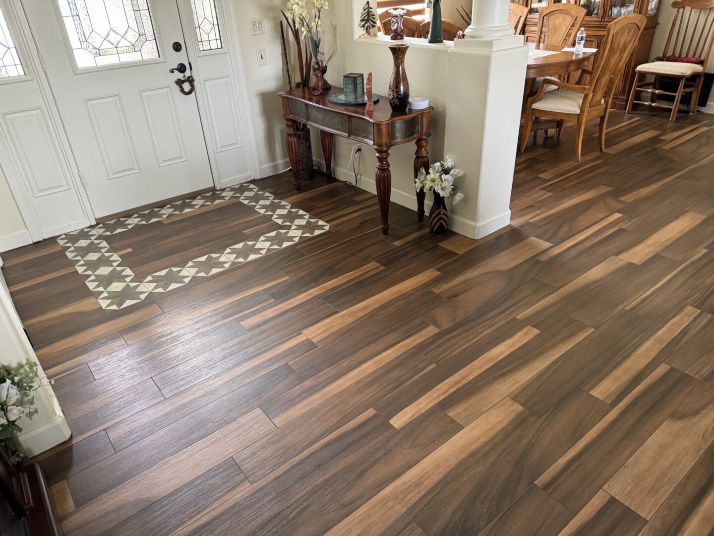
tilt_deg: -30.6
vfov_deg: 56.8
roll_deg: +3.7
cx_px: 357
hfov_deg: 71.6
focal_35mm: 24
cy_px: 268
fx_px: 495
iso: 500
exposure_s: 1/60
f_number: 1.78
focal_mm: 6.76
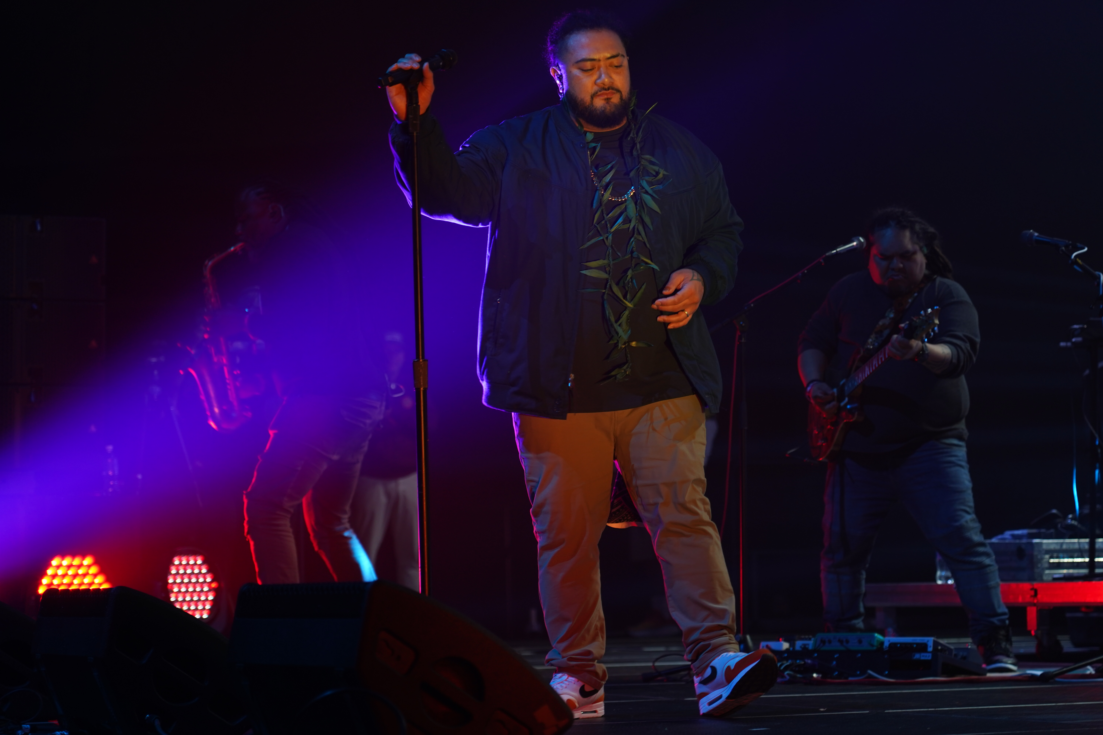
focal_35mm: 105
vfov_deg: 13.0
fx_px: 3217
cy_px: 368
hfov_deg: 19.5
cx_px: 552
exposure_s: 1/125
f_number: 4
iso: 640
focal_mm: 105
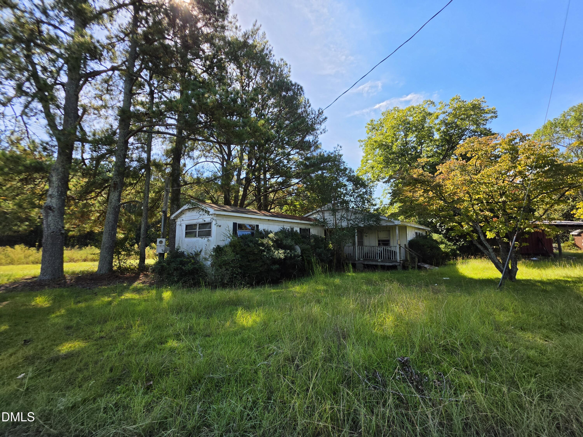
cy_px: 218
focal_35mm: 13
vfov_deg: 89.9
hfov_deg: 106.2
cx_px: 292
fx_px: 219
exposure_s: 1/1336
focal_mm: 2.2
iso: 32
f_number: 1.9
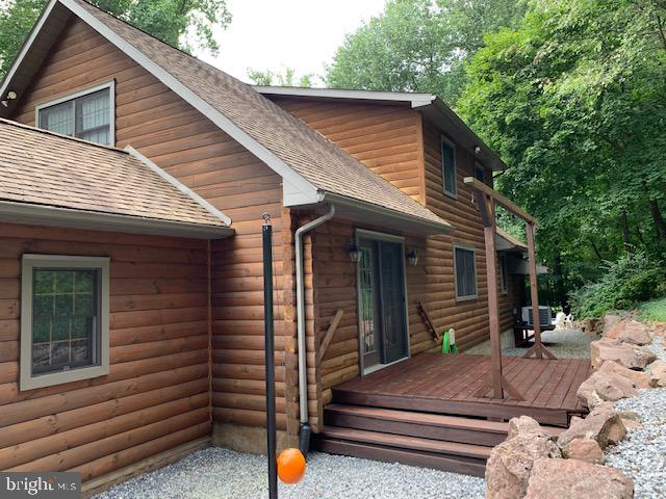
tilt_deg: +5.0
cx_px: 333
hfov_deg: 67.3
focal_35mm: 26
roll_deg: +2.3
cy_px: 250
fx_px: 500
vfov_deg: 53.1
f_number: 1.8
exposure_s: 1/122
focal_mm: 4.25
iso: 25
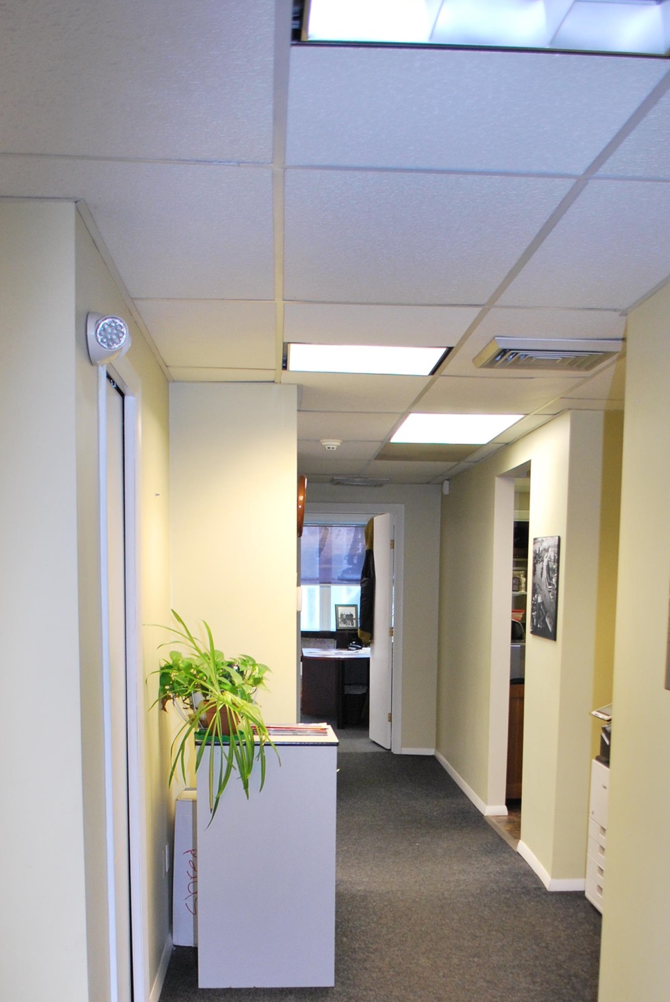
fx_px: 1197
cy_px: 771
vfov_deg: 43.7
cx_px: 350
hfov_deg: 31.3
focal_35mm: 43
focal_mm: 18
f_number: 3.5
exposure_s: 1/30
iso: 400
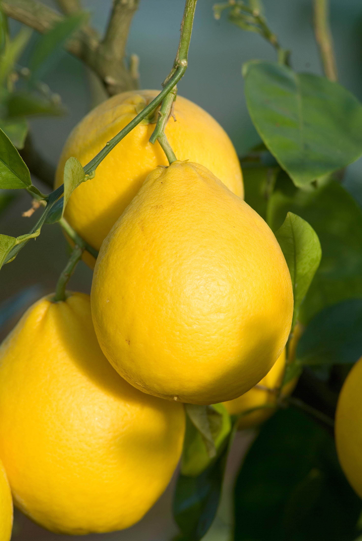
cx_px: 181
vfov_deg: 6.9
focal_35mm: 300
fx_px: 4513
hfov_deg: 4.6
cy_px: 270
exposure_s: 1/125
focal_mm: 200
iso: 100
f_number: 5.6
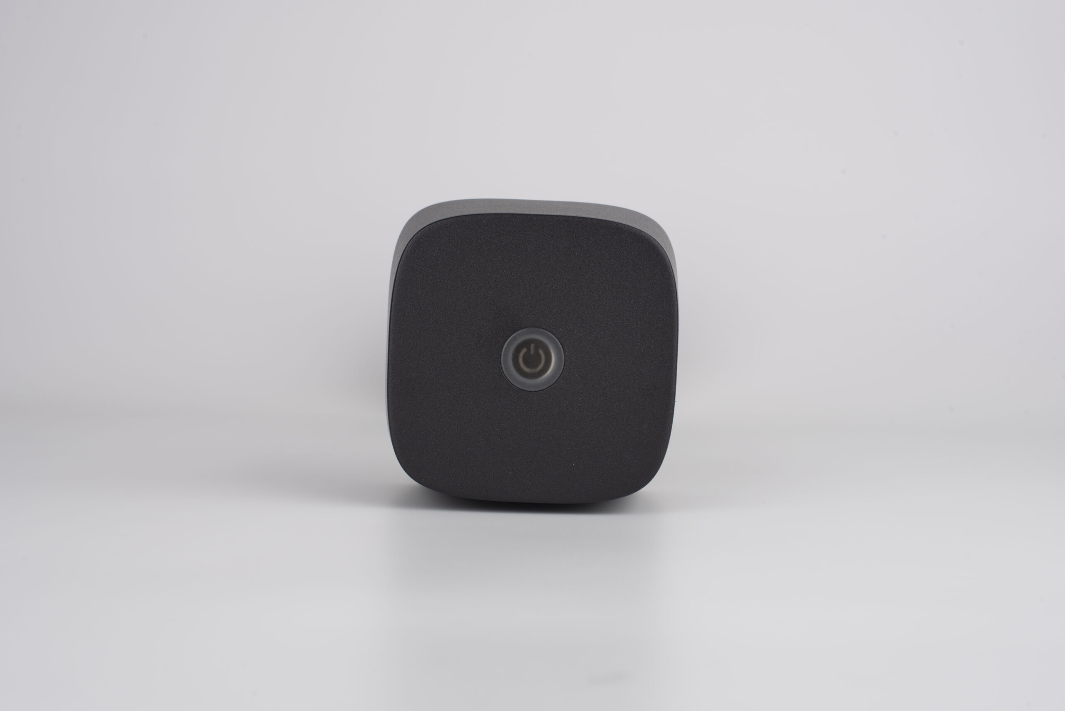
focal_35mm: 50
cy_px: 356
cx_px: 532
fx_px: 1480
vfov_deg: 27.0
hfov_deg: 39.6
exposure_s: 1/100
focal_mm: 50
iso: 100
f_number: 16
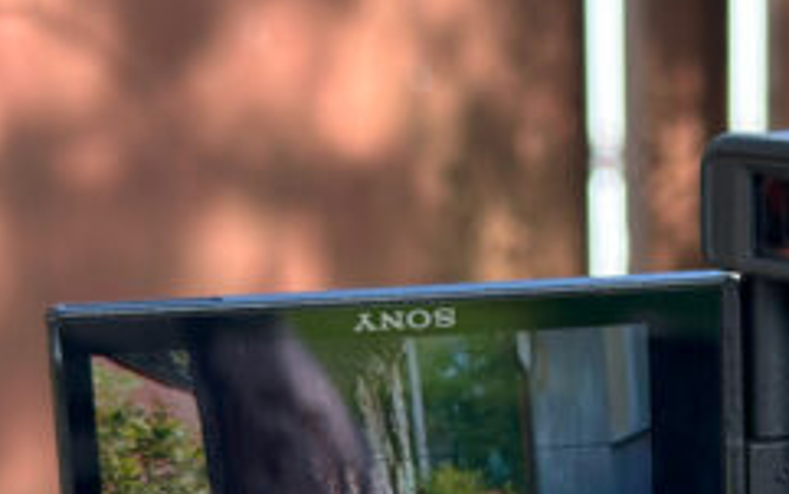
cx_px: 799
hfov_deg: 17.2
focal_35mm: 118
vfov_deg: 11.0
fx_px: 2539
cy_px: 543
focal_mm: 6.86
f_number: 1.78
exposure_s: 1/399
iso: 80
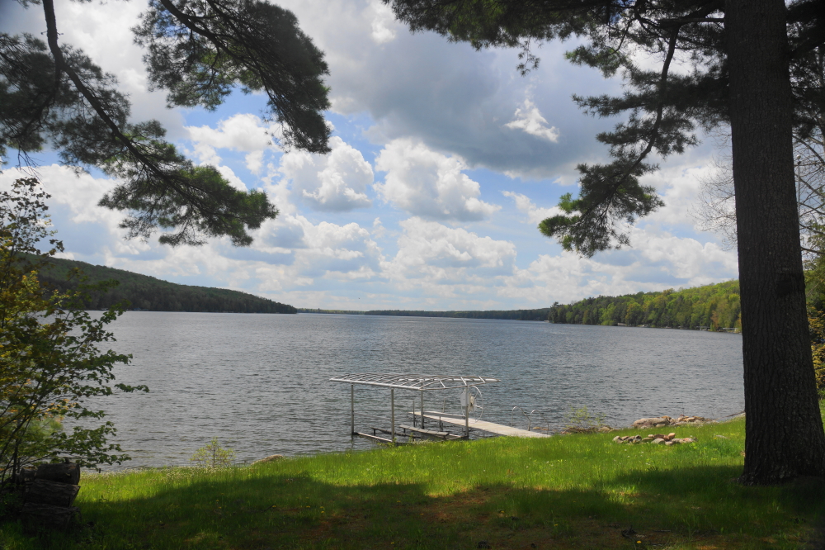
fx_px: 756
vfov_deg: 39.9
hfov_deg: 57.2
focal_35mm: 33
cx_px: 412
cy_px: 275
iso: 100
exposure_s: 1/250
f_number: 8
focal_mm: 22
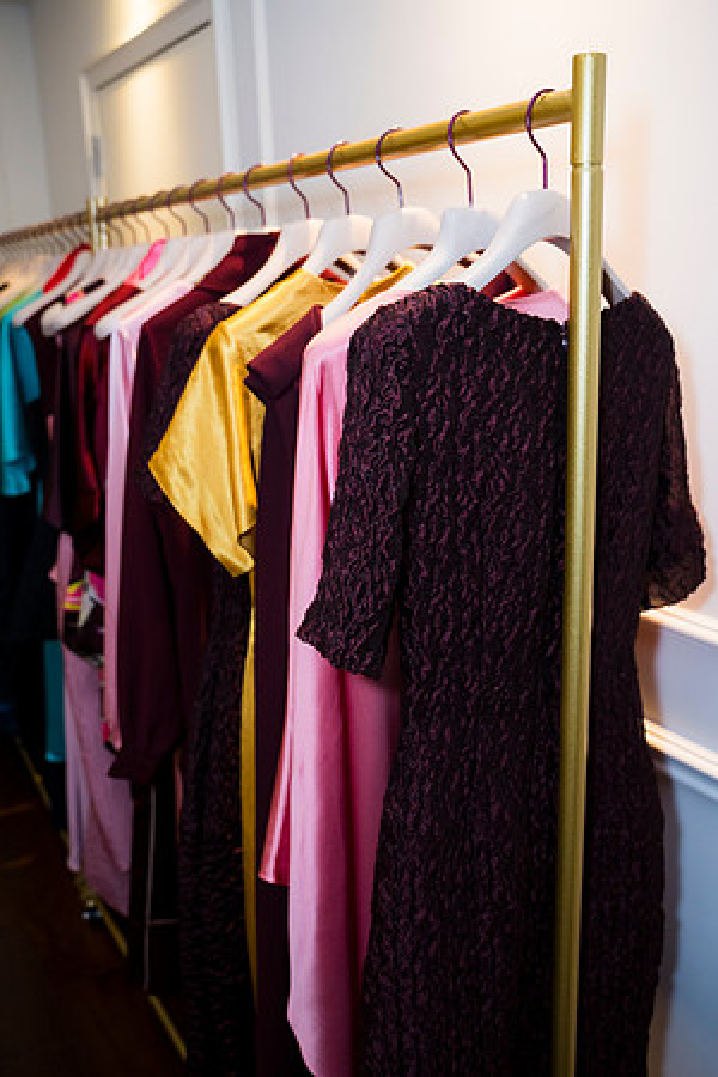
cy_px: 538
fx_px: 942
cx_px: 359
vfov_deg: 59.5
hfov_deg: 41.7
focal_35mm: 32
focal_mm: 31.5
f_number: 4
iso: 1250
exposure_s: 1/100
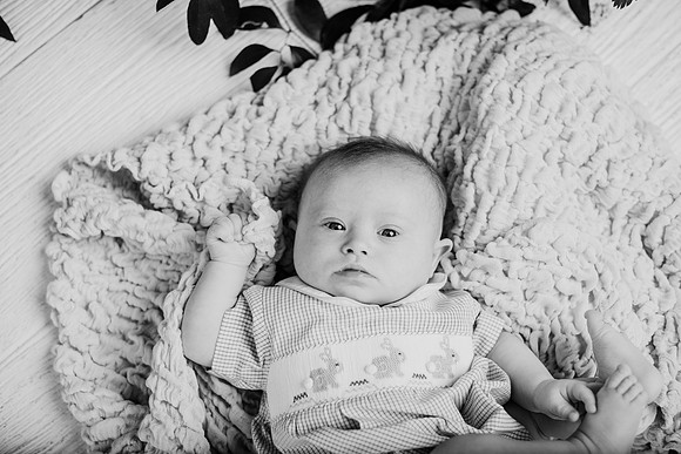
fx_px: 946
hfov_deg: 39.6
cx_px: 340
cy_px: 227
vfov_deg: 27.0
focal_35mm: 50
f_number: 2.8
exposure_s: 1/250
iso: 200
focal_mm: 50
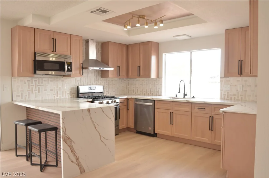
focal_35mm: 27
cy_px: 89
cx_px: 134
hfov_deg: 67.5
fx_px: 201
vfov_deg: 47.7
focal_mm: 18
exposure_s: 1/50
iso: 200
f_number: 3.5
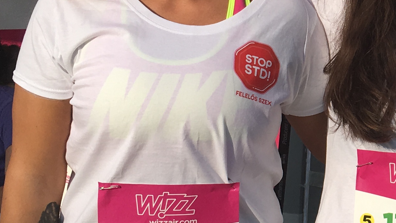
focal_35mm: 104
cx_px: 488
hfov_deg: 19.3
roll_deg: -1.6
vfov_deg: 11.6
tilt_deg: -10.2
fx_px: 1092
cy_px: 103
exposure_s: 1/2481
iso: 25
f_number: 2.2
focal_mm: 4.15
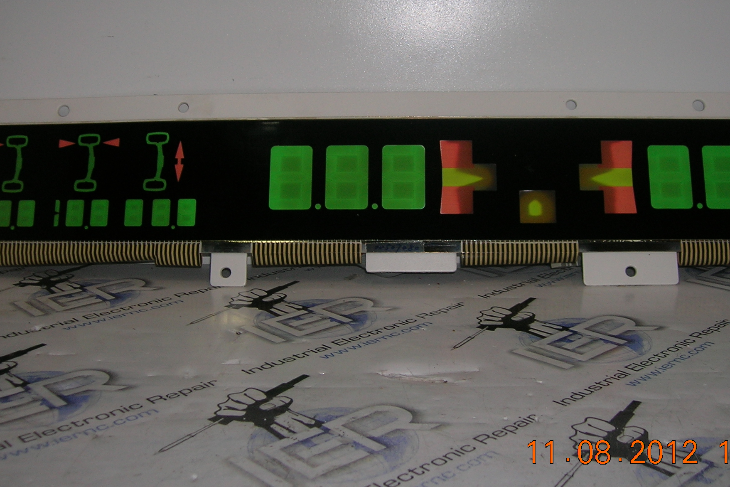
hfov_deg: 42.7
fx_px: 933
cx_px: 388
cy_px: 171
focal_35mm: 46
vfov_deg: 29.1
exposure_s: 1/60.1
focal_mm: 5.7
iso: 50
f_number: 2.9
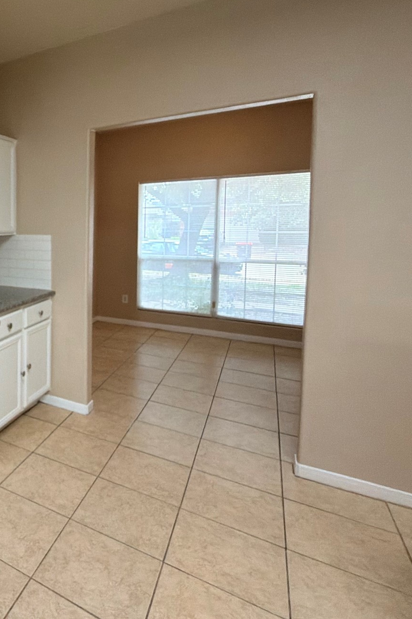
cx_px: -42
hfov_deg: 42.9
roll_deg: +1.3
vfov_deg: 75.4
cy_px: 253
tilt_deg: -3.8
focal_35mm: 23
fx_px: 395
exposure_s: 1/120
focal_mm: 2.22
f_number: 2.2
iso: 200
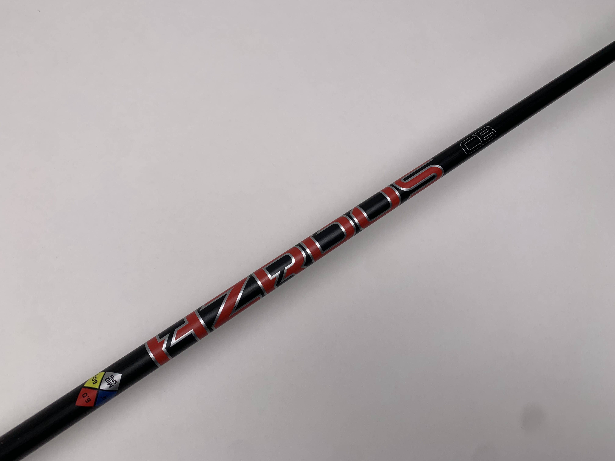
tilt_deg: -70.2
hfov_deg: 67.3
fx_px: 462
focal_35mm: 26
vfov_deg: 53.1
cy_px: 230
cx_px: 308
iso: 25
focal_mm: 4.25
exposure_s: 1/282
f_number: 1.8
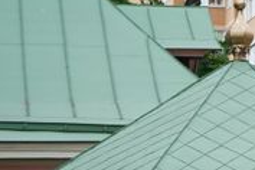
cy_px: 321
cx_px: 408
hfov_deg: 9.5
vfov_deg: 6.4
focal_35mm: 209
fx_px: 1480
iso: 400
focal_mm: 53
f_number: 5
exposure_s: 1/160
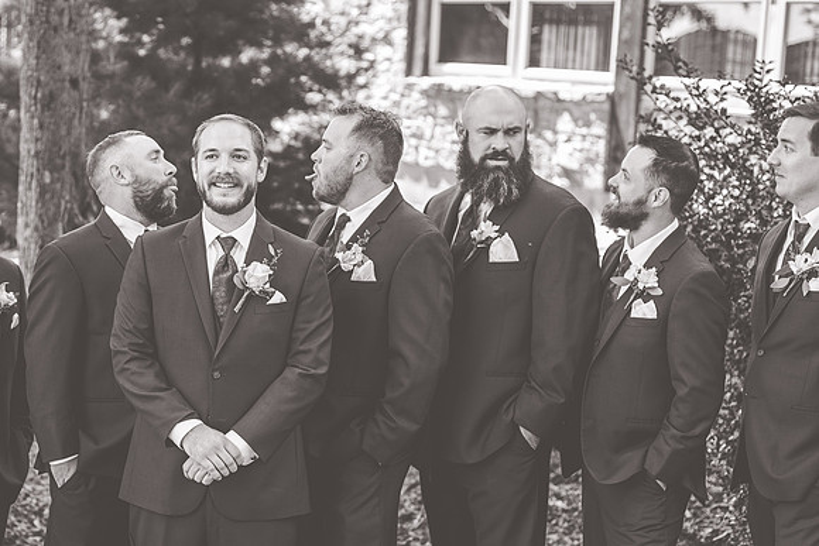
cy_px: 278
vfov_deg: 19.0
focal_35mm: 72
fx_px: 1630
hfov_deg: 28.0
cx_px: 268
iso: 400
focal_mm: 50
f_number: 2.5
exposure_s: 1/400
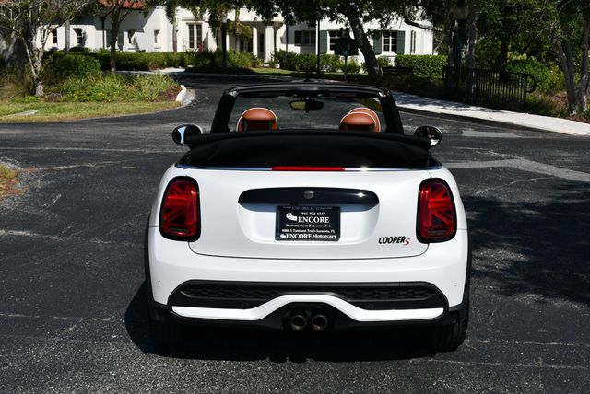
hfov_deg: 38.2
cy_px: 197
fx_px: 853
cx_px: 295
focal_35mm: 52
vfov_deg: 26.0
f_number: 9
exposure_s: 1/320
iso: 100
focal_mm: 26
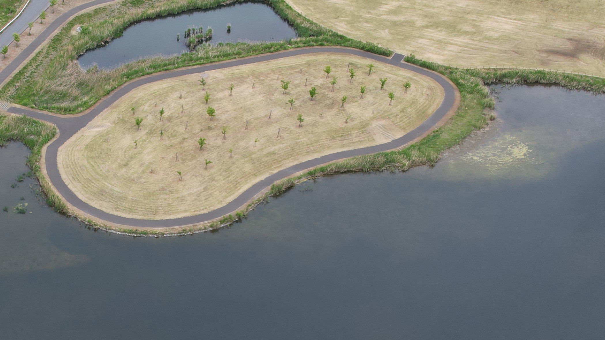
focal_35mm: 60
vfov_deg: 19.7
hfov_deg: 34.2
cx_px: 152
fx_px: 962
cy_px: 306
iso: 100
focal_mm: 8.38
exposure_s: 1/1000
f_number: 2.8
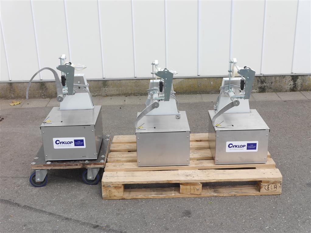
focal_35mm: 46
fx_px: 414
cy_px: 116
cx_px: 156
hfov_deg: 41.2
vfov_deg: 31.6
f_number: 8
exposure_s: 1/250
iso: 160
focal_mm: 23
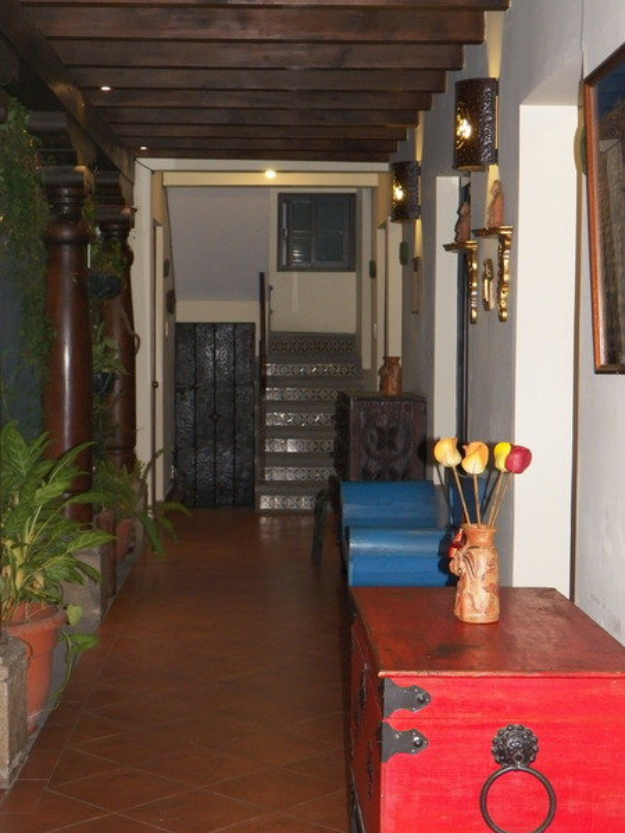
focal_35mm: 62
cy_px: 416
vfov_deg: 31.2
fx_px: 1493
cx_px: 312
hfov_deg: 23.7
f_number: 3.6
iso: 400
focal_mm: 11.2
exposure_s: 1/40
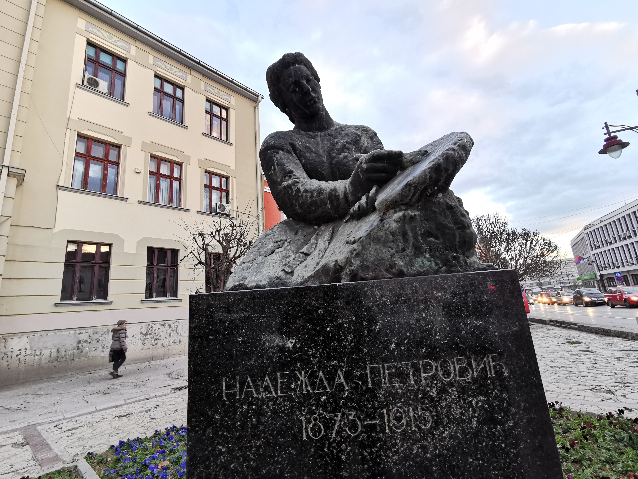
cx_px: 319
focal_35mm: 17
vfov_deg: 74.7
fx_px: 313
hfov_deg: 91.0
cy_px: 240
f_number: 2.2
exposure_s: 1/50
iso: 250
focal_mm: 2.26
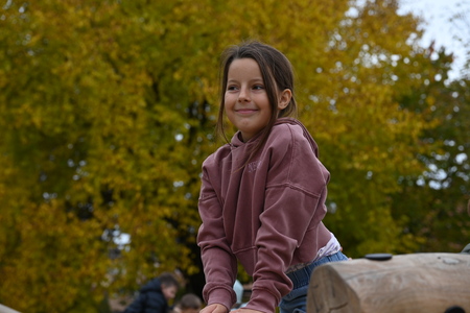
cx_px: 235
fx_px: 914
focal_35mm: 70
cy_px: 156
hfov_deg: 28.8
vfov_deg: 19.5
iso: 200
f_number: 5
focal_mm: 70
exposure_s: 1/250
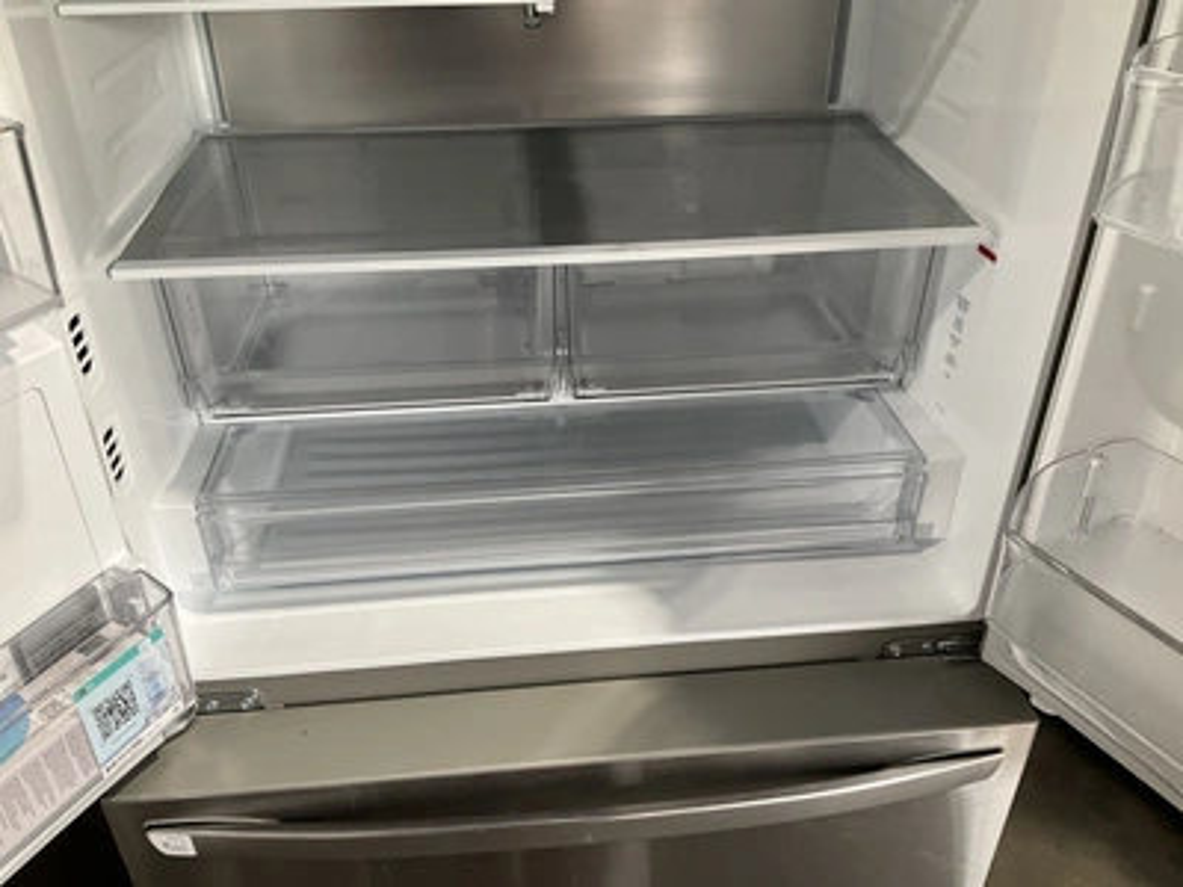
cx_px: 592
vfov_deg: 48.2
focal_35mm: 29
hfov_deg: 61.7
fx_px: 991
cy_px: 444
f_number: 1.8
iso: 64
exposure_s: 1/107
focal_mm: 3
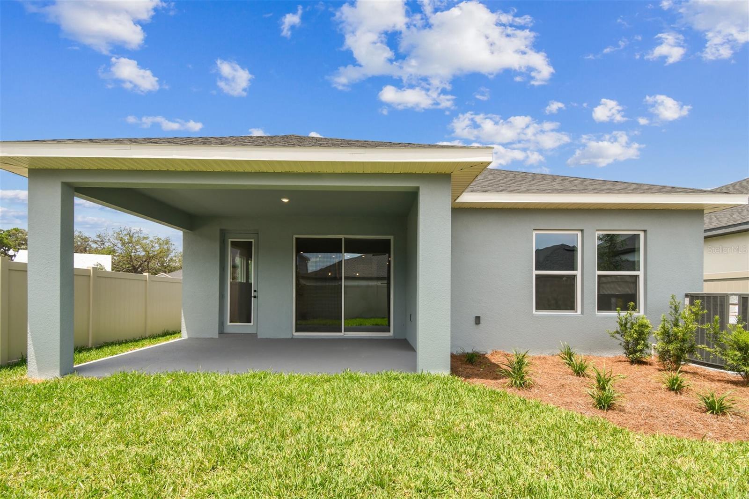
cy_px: 250
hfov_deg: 100.4
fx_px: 312
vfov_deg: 77.3
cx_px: 374
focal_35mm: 15
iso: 100
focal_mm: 10
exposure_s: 1/250
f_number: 7.1
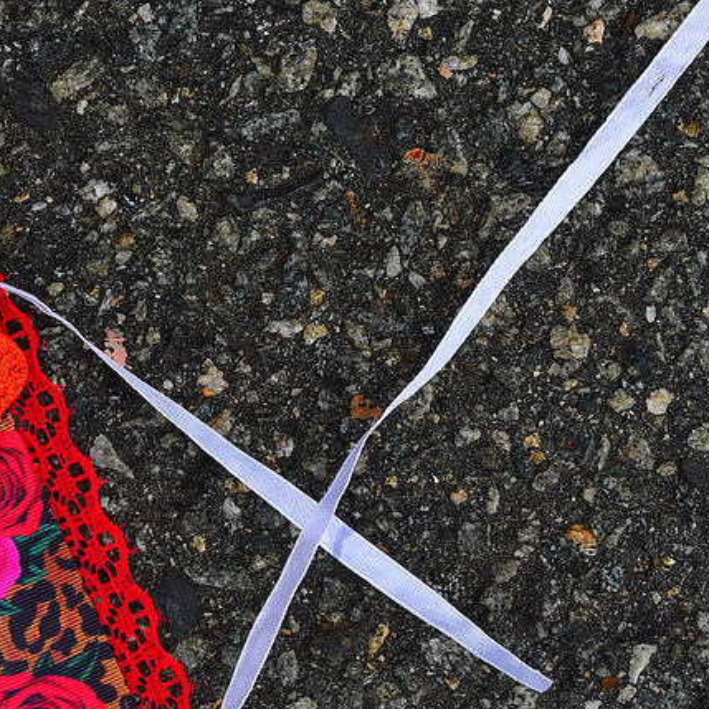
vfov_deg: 10.3
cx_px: -145
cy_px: 565
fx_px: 3939
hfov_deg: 10.1
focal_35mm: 170
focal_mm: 52
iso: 360
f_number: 11
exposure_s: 1/100
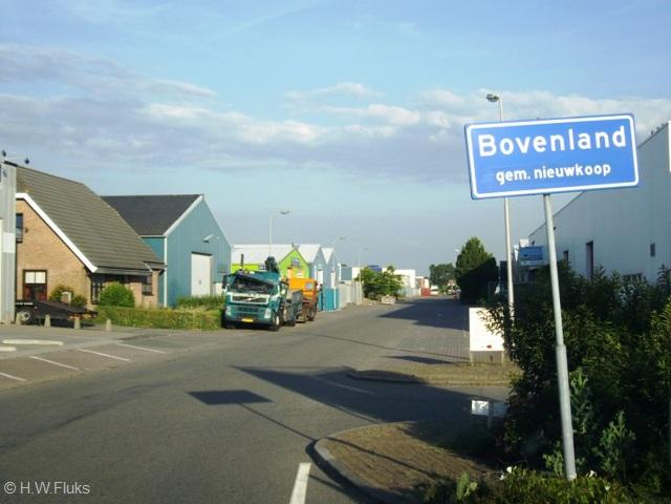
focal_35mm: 38
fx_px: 737
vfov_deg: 37.7
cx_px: 336
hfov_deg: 49.0
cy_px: 252
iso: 64
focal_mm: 7.9
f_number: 2.8
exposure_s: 1/500
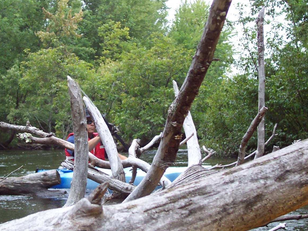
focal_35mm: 66
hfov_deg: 29.3
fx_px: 587
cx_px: 130
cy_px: 122
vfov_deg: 22.3
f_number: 3
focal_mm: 7
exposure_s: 1/90
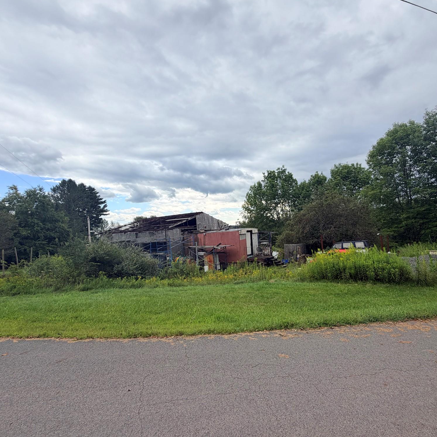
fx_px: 243
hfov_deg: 83.7
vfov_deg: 84.0
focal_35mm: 17
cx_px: 239
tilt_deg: +1.7
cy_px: 223
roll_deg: +5.0
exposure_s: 1/770
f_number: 2.2
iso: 25
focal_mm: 2.22
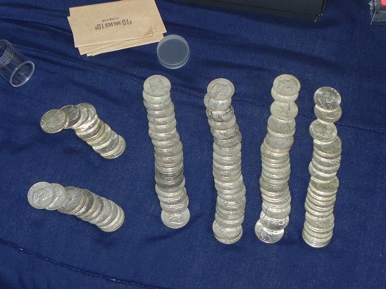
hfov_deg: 26.0
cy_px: 144
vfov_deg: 19.6
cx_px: 193
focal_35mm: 75
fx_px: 836
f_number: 4
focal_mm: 13.4
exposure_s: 1/30
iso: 200
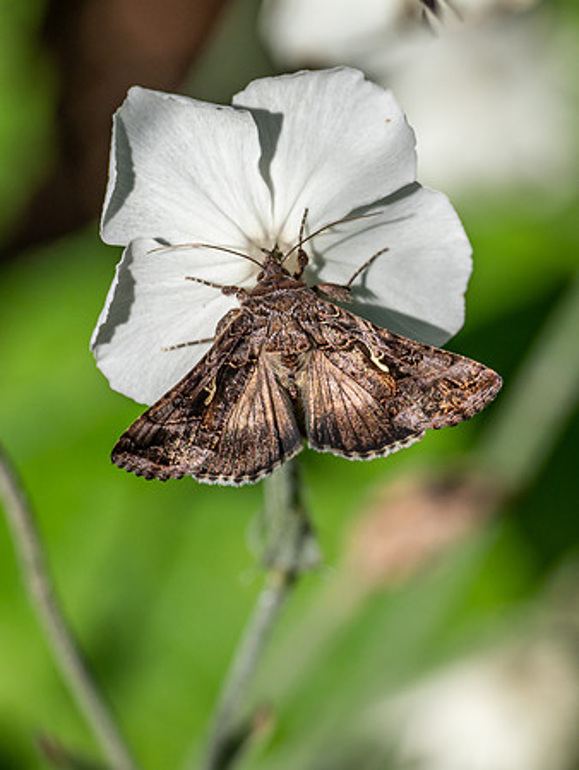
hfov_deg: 1.5
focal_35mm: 966
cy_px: 306
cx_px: 290
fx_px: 21529
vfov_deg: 2.1
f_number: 6.3
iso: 200
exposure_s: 1/640
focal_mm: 300
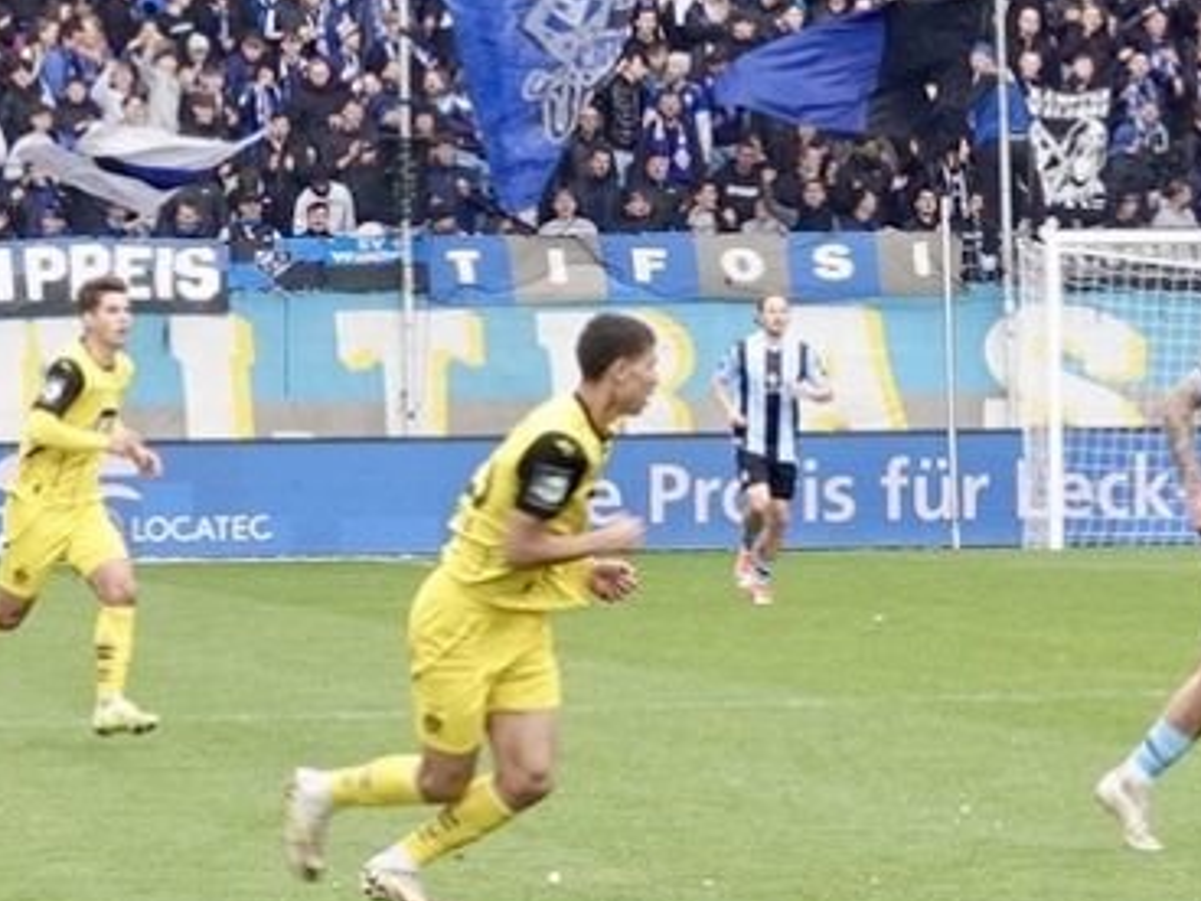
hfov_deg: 4.9
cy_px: 83
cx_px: 1273
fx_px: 14086
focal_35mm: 406
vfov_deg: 3.7
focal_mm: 35.68
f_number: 3.5
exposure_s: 1/125
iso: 100
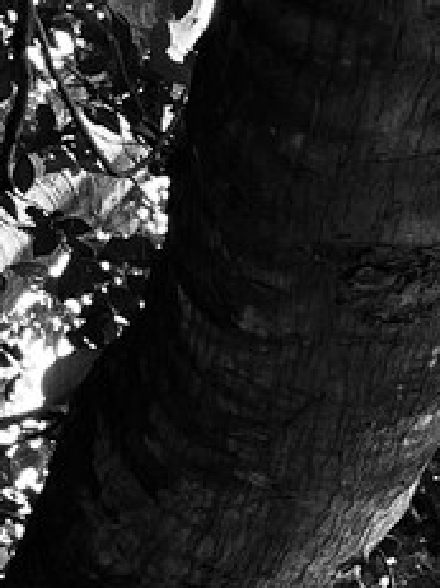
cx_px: 888
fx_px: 3444
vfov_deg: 9.6
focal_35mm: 203
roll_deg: +5.2
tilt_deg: +37.5
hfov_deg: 7.0
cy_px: 784
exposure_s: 1/121
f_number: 1.8
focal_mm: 4.25
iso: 40
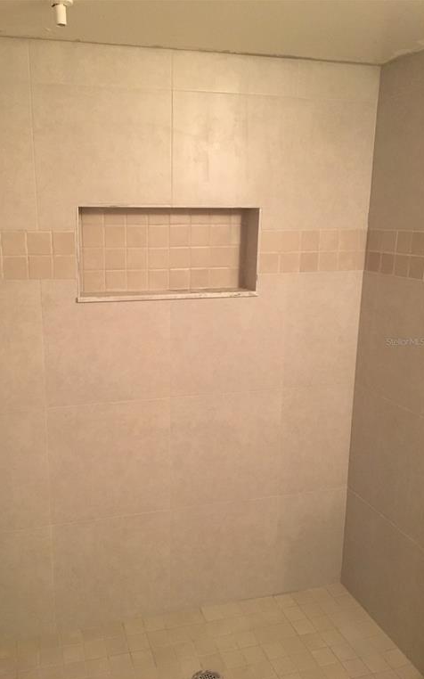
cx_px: 170
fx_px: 573
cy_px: 341
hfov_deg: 40.4
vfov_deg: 61.2
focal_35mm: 31
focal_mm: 4.15
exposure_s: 1/30
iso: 250
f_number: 2.2
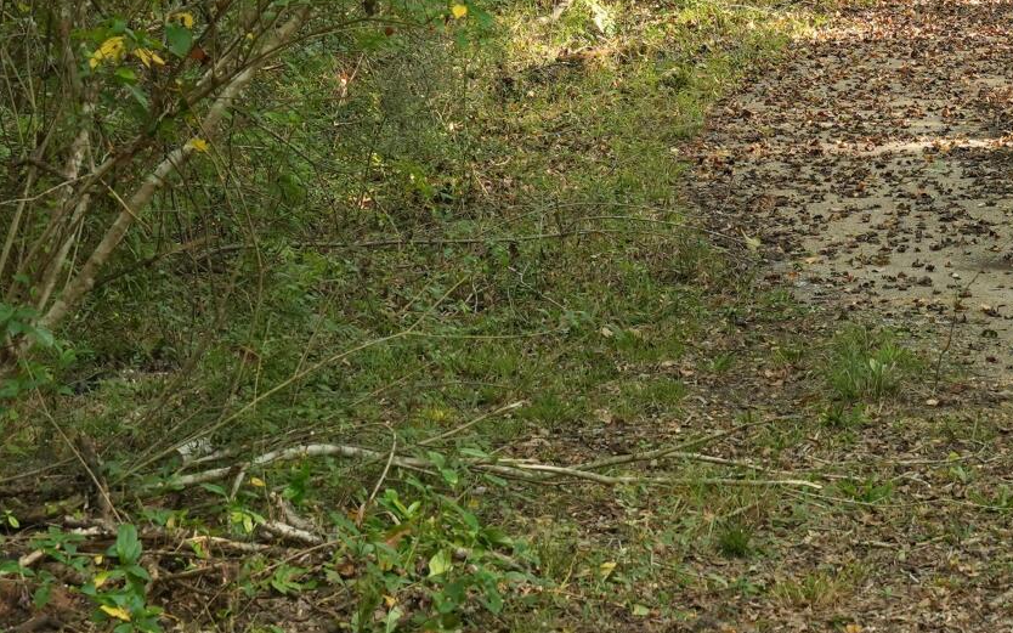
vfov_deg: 7.9
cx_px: 945
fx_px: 4555
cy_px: 29
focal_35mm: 165
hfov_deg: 12.6
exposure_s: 1/40
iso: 640
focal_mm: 45
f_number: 6.3
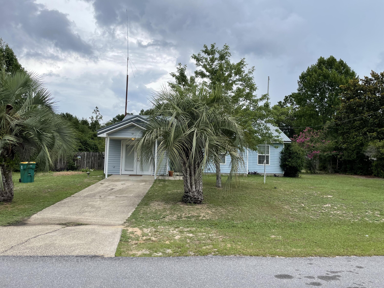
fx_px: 288
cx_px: 192
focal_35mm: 26
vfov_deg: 53.1
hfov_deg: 67.3
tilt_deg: +3.6
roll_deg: -1.1
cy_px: 144
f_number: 1.6
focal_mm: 4.2
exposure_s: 1/1949
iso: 32
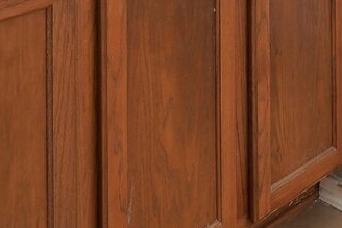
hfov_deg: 25.2
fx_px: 751
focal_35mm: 79
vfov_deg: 14.1
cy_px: -248
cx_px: 283
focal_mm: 16
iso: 400
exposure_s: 1/20
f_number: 8
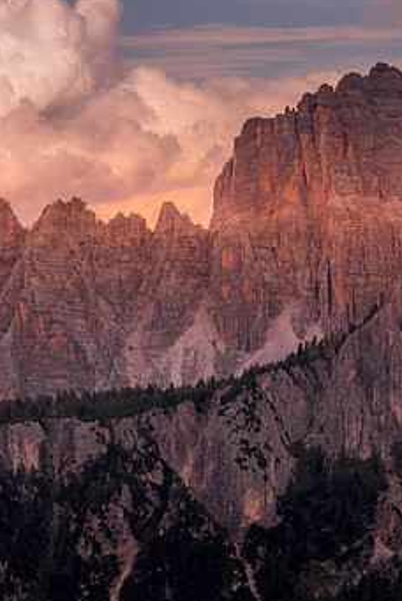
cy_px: 306
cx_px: -28
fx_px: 3493
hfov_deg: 6.6
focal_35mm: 209
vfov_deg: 9.8
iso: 100
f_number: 6.3
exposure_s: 1/200
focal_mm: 82
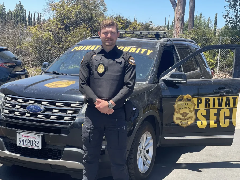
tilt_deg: -5.5
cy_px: 90
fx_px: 444
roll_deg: -4.8
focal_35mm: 64
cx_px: 120
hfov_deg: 30.3
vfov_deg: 22.9
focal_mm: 7.5
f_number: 2.2
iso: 32
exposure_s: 1/469
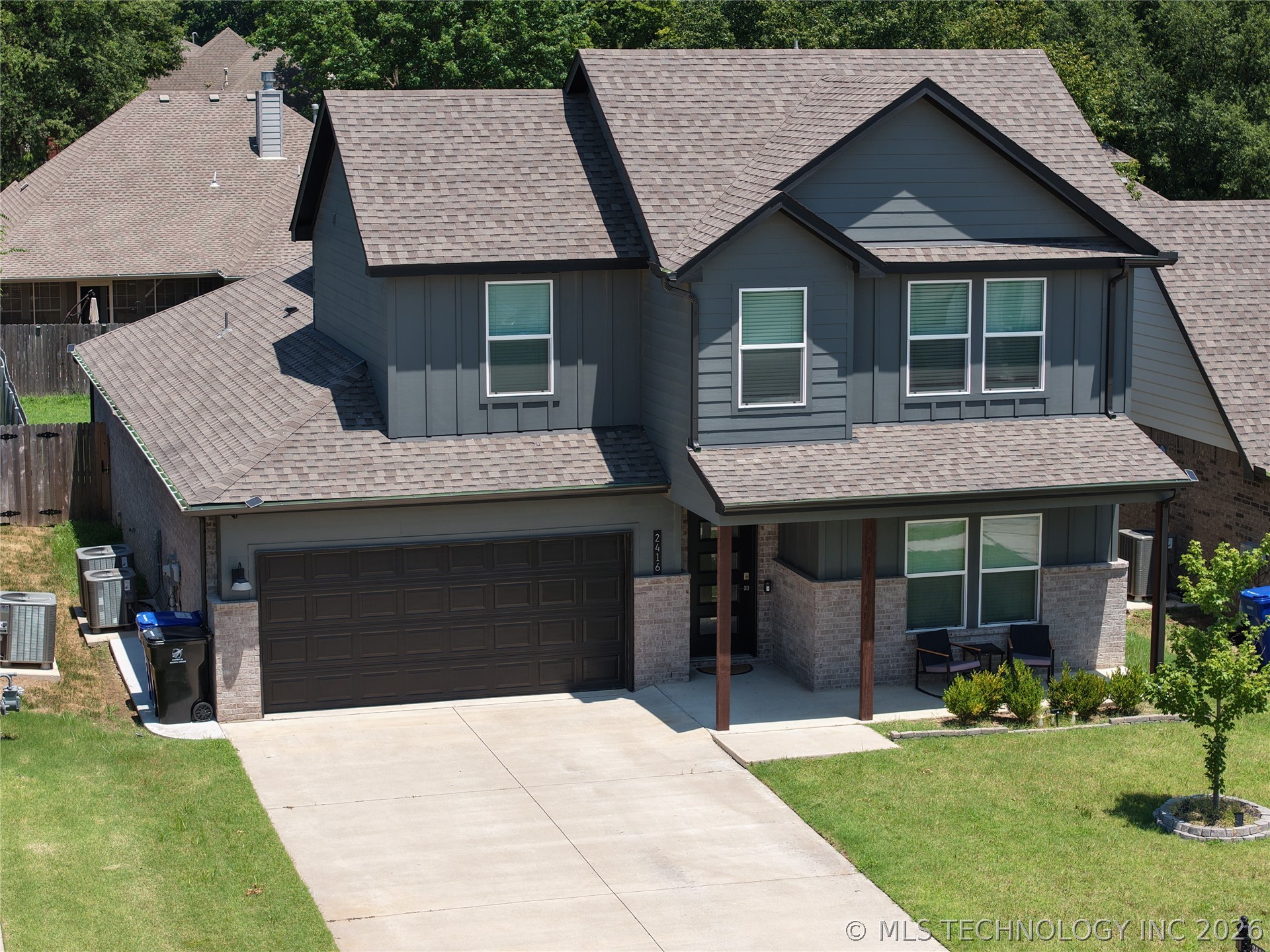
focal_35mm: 70
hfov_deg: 27.8
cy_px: 476
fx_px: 2568
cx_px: 635
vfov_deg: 21.0
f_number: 2.8
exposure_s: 1/800
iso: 100
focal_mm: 19.35
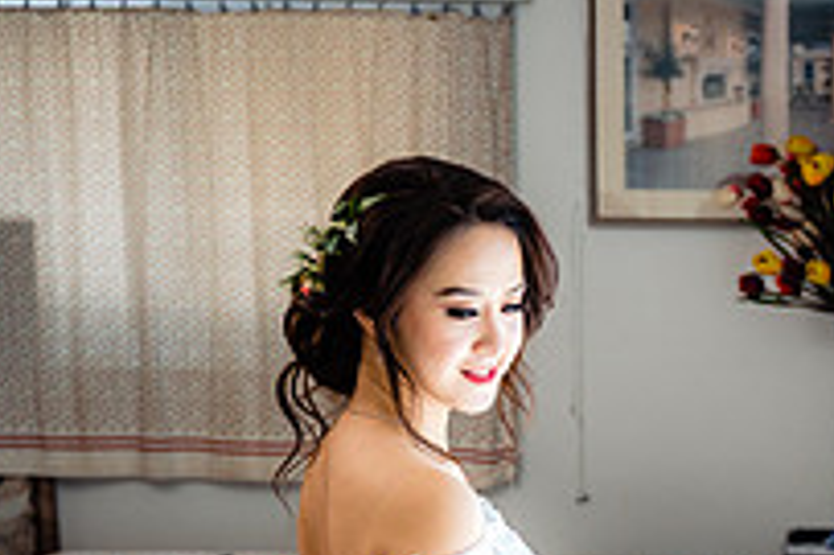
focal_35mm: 80
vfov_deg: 16.5
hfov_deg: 23.9
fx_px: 1852
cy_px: 623
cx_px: 900
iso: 500
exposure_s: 1/200
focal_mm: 28
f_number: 2.8
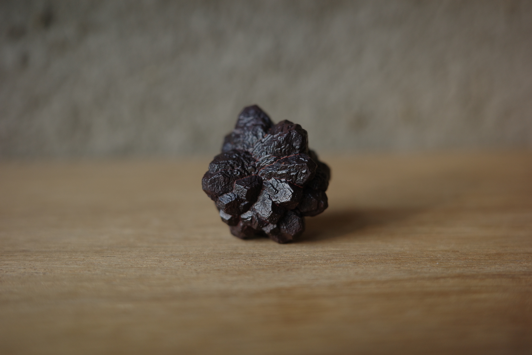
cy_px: 178
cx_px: 266
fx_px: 591
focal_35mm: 40
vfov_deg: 33.4
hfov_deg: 48.5
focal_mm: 26
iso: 200
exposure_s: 1/100
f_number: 2.8
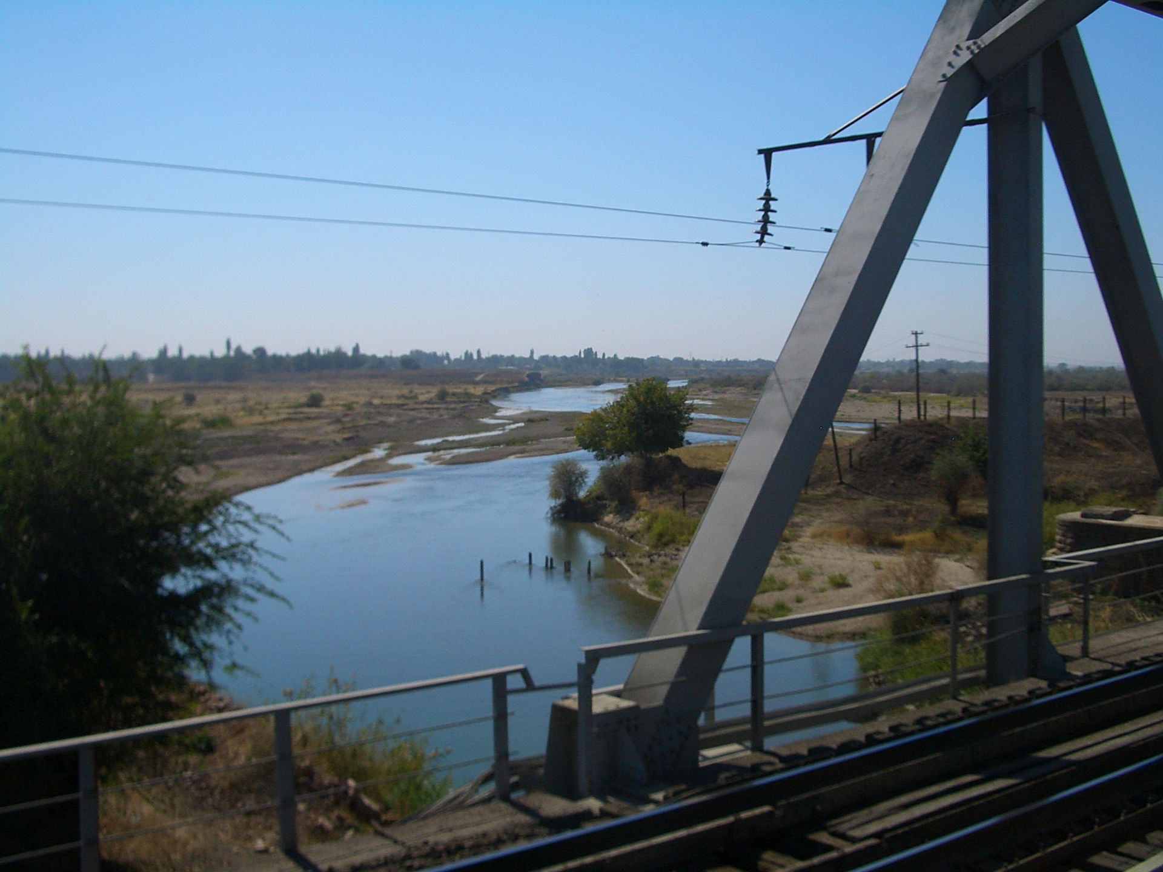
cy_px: 436
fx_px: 1377
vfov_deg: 35.1
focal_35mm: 41
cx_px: 582
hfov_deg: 45.8
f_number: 4.6
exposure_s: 1/800
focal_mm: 6.8
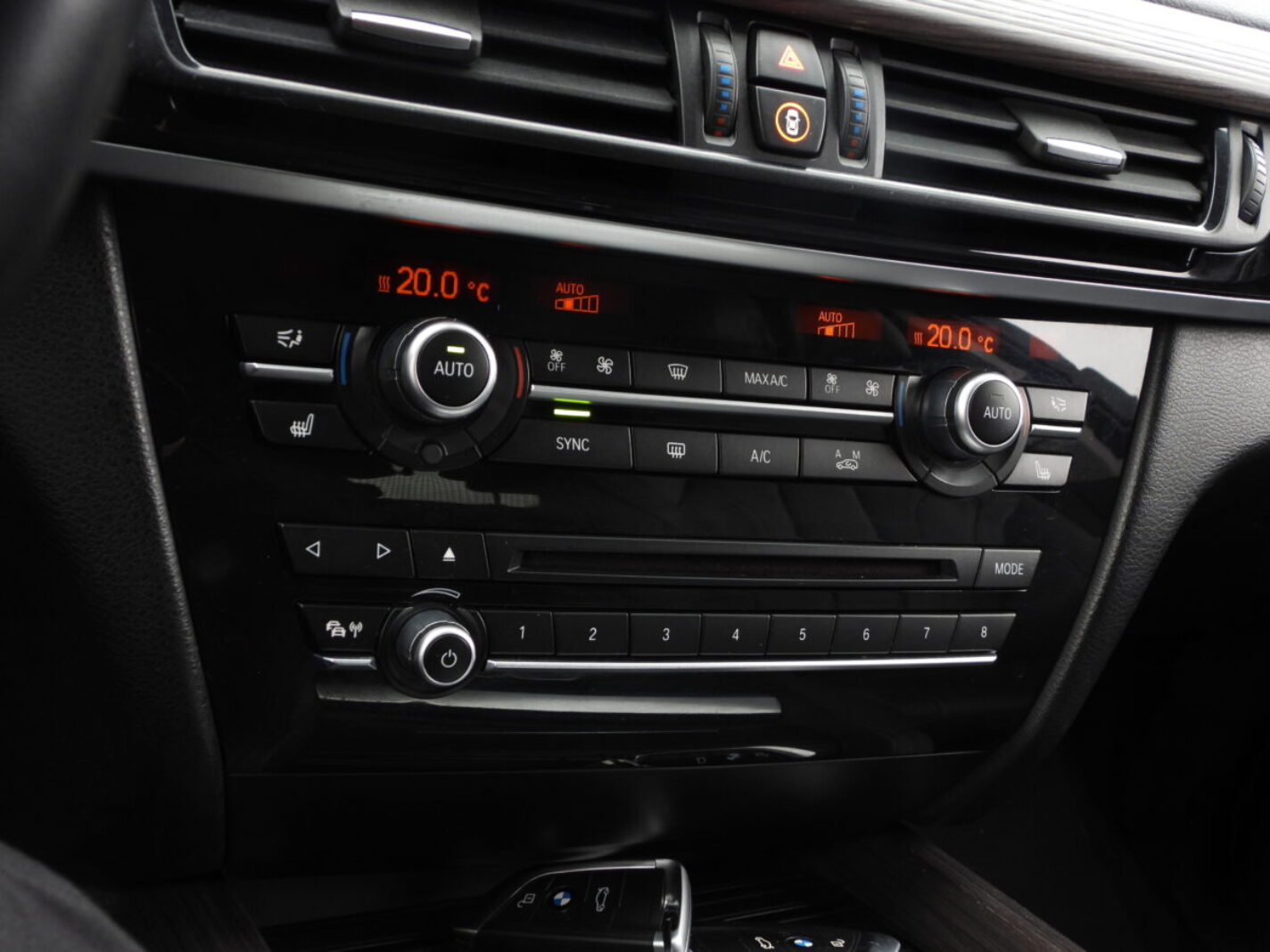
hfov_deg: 45.8
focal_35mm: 41
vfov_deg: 35.1
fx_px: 1504
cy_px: 476
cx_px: 635
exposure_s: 1/30
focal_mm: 7.4
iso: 200
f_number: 3.2
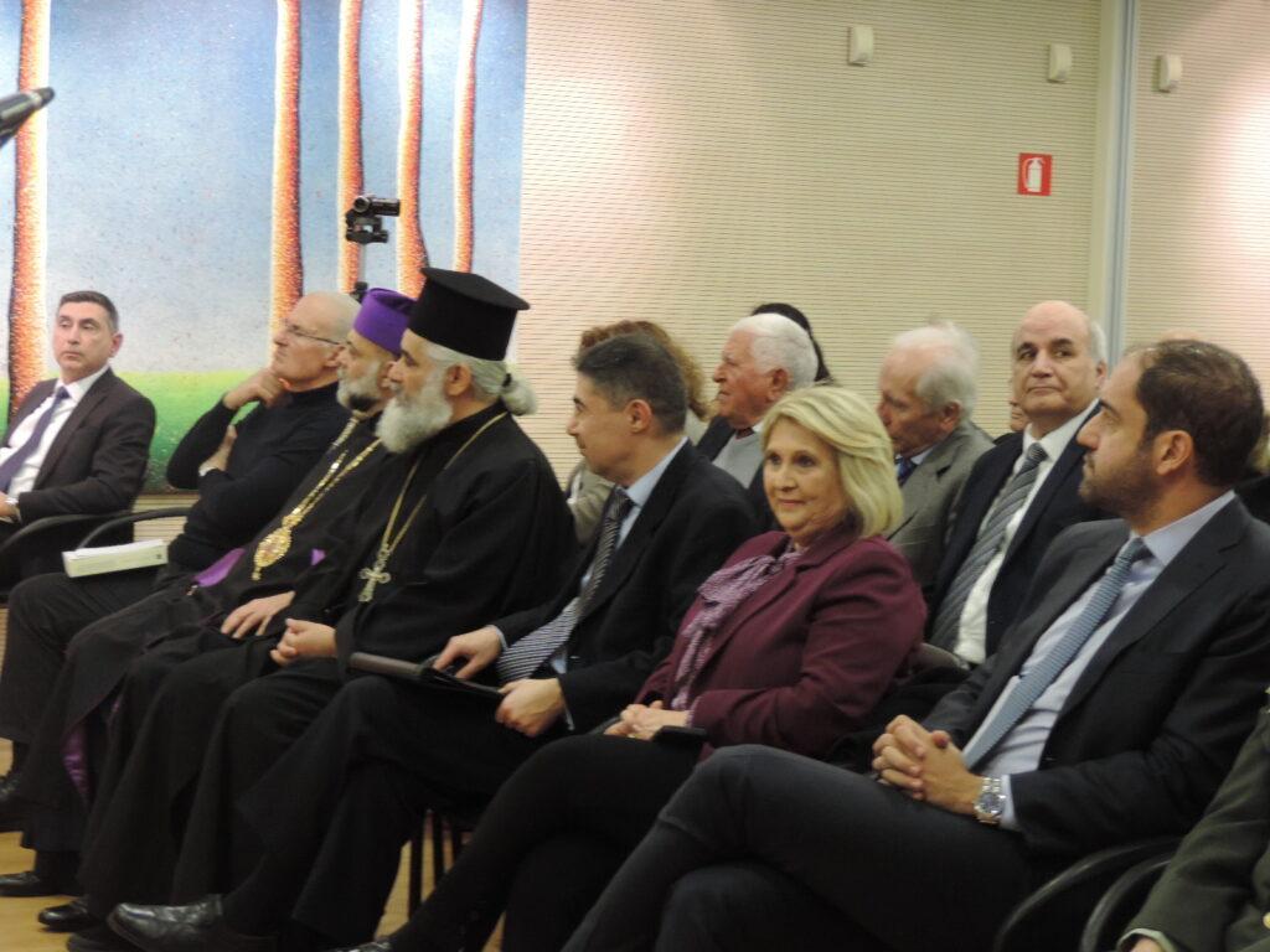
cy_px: 476
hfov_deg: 26.0
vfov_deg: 19.6
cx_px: 635
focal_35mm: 75
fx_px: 2752
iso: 640
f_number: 3.9
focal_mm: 13.3
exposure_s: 1/25
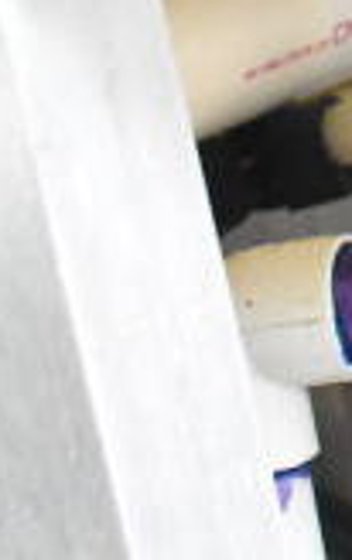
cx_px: 971
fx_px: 2952
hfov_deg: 6.4
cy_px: 135
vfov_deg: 10.8
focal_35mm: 193
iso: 11400
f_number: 4.5
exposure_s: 1/50
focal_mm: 34
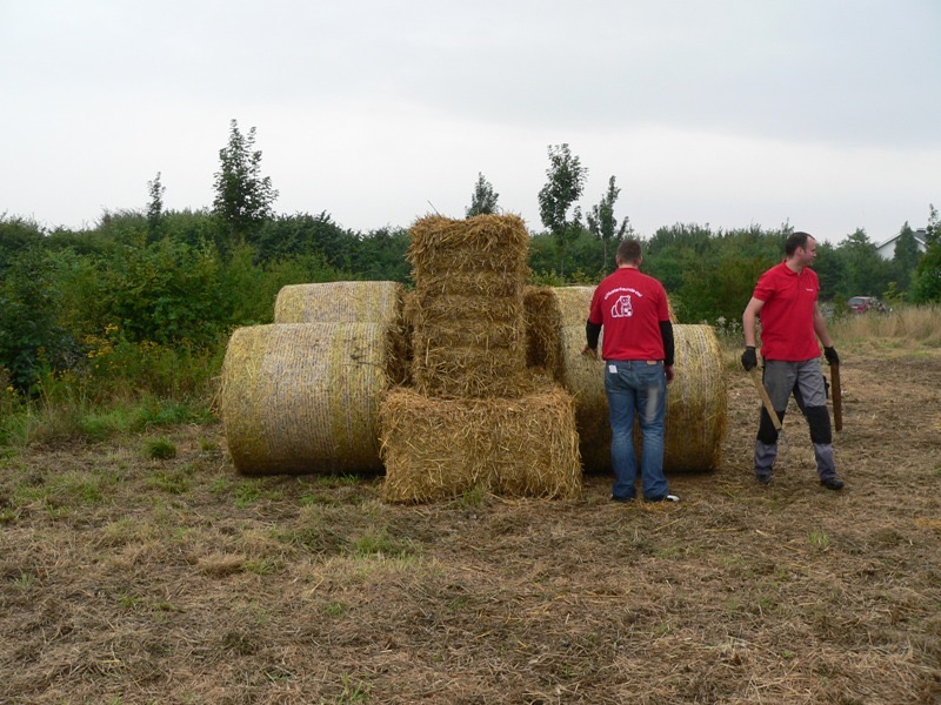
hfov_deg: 51.4
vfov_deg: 39.7
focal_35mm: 36
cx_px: 470
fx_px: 979
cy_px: 352
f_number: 3.7
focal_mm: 6
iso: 80
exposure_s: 1/125
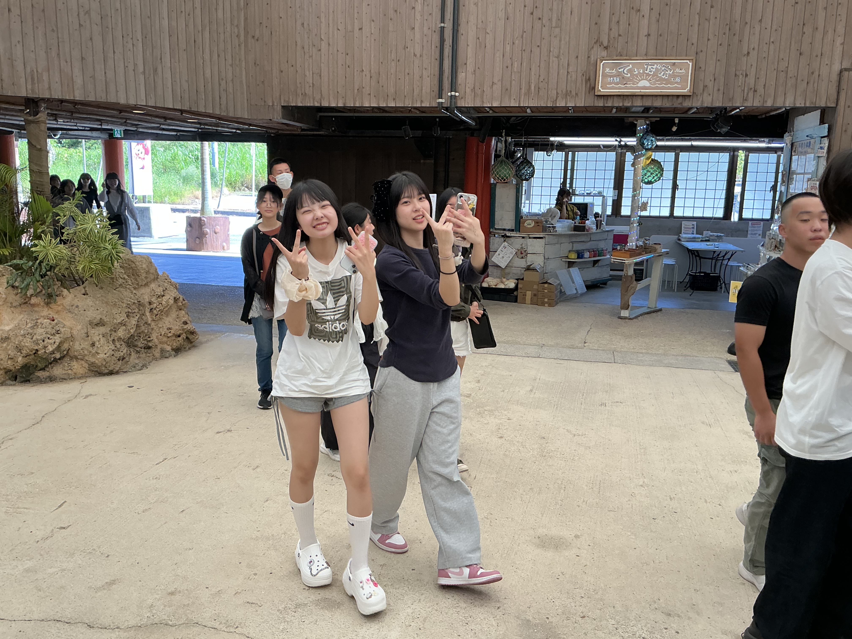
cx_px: 426
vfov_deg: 49.7
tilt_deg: -12.2
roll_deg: -1.8
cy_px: 320
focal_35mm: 28
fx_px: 689
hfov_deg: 63.4
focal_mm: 3
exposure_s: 1/120
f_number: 1.8
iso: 25
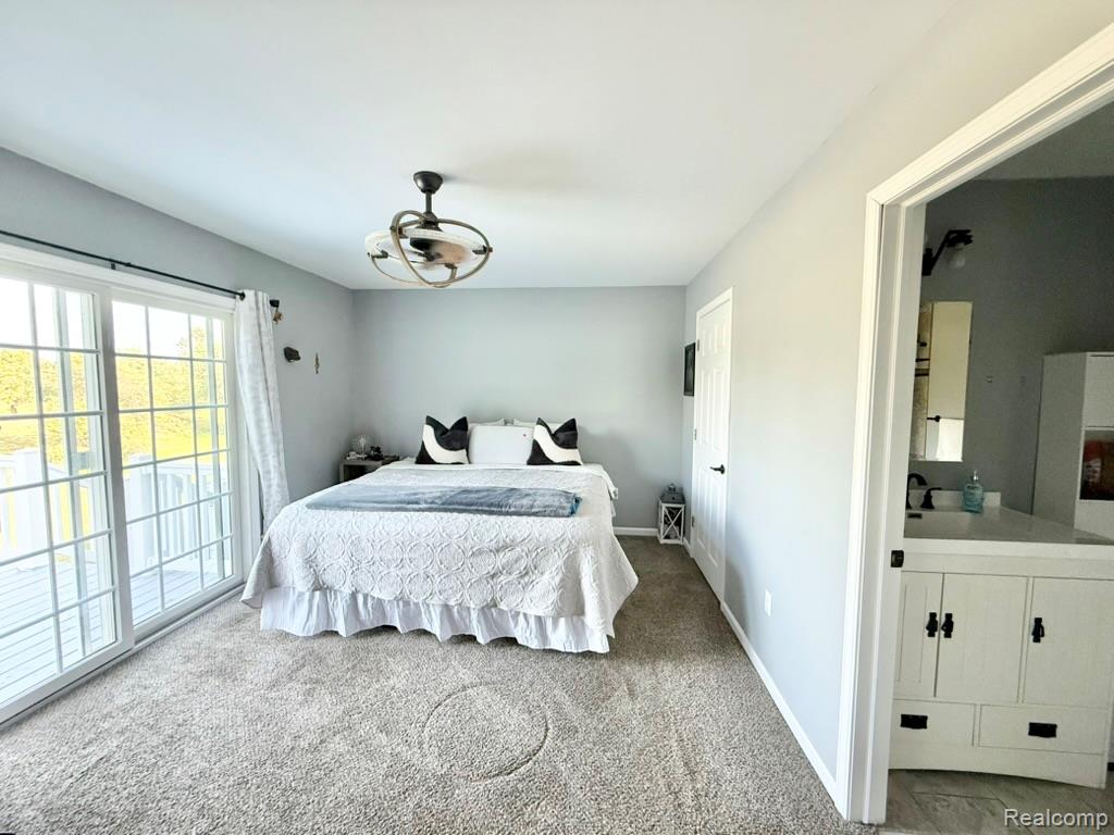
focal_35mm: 14
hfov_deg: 102.1
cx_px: 557
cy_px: 418
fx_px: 451
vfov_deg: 85.7
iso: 320
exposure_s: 1/99
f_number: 2.2
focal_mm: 2.22
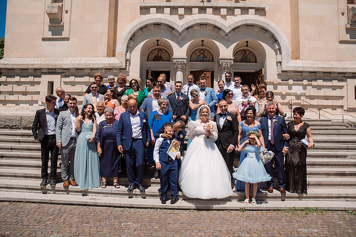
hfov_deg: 71.3
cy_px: 118
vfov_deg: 51.1
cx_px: 178
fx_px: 248
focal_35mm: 25
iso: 200
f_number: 4
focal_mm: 24
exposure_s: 1/2500
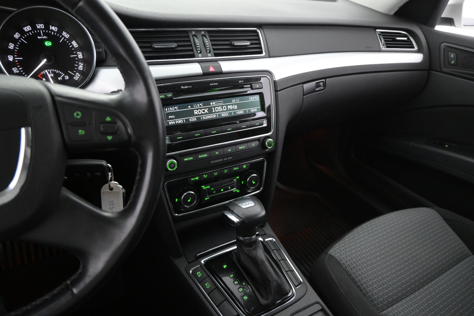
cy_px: 158
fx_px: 316
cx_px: 237
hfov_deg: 73.7
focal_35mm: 24
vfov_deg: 53.1
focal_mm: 16
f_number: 3.5
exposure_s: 1/40
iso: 2500
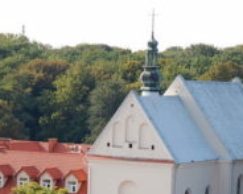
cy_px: 210
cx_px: 145
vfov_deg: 7.1
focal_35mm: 215
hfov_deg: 9.0
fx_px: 1545
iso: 100
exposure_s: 1/200
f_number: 4.5
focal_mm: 56
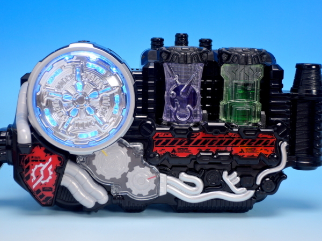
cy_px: 120
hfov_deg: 26.0
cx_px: 161
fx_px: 698
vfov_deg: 19.6
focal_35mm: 75
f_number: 4.2
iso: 80
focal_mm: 16
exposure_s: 1/2
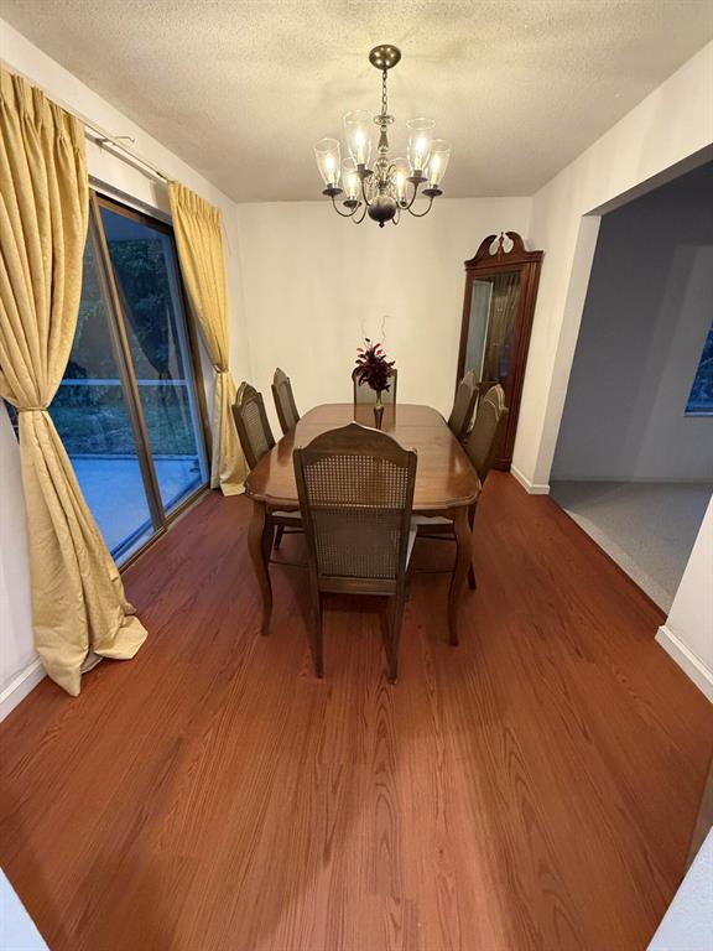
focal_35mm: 14
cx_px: 356
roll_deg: -0.6
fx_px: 384
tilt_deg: -20.5
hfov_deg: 85.7
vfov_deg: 102.1
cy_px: 476
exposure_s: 1/60
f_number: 2.2
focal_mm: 2.22
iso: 500
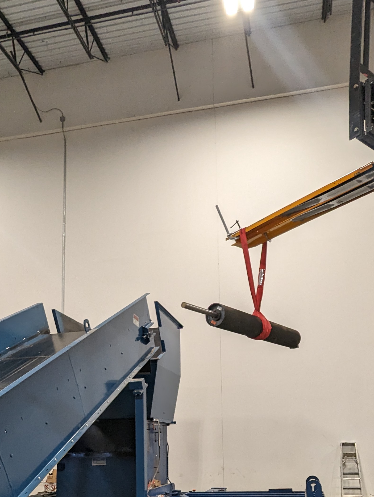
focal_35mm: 31
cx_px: 216
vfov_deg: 54.3
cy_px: 398
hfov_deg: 45.4
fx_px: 445
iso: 189
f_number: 2.2
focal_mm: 2.35
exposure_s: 1/51
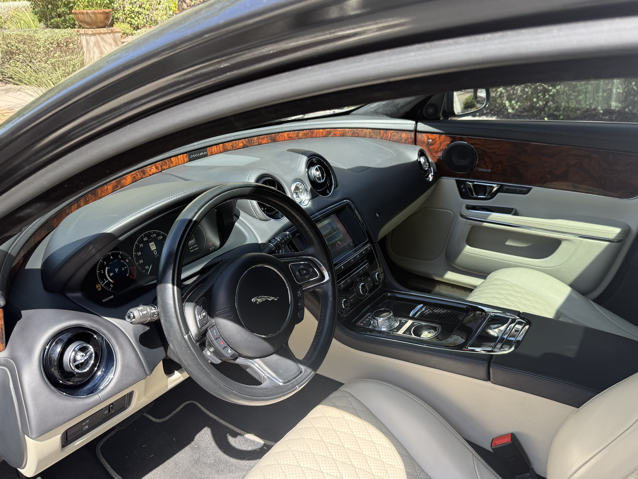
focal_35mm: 27
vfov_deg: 51.4
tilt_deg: -25.9
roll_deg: +1.6
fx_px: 498
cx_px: 342
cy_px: 234
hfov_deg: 65.2
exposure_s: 1/689
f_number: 1.78
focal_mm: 6.76
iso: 100
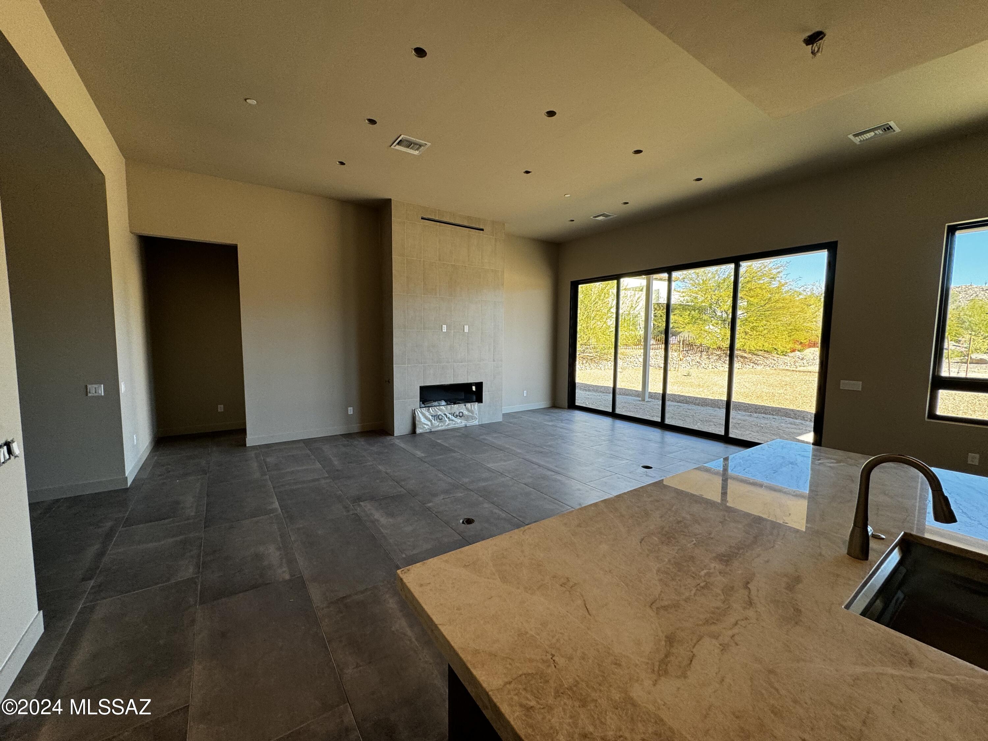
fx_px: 400
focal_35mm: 14
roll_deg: -0.8
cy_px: 370
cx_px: 494
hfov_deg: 102.1
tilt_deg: -4.6
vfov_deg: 85.7
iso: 80
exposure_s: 1/120
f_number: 2.2
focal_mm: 2.22
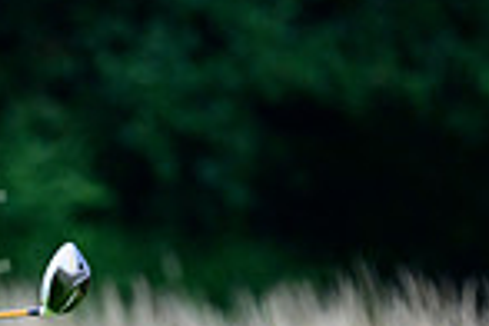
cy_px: 434
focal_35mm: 1187
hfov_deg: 1.7
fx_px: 16122
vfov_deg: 1.2
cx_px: -196
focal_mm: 300
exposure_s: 1/2000
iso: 1250
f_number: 5.3
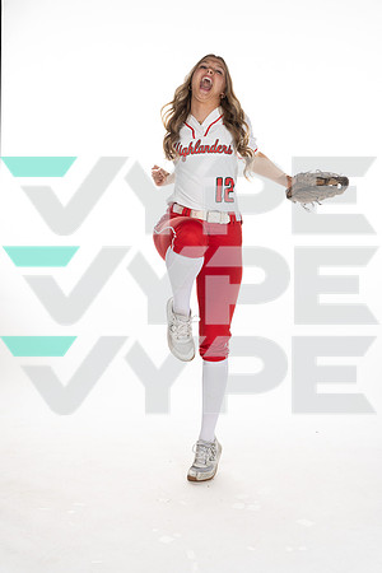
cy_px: 286
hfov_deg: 27.0
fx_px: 796
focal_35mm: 50
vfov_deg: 39.6
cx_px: 191
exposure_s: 1/250
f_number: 6.3
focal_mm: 50
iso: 400
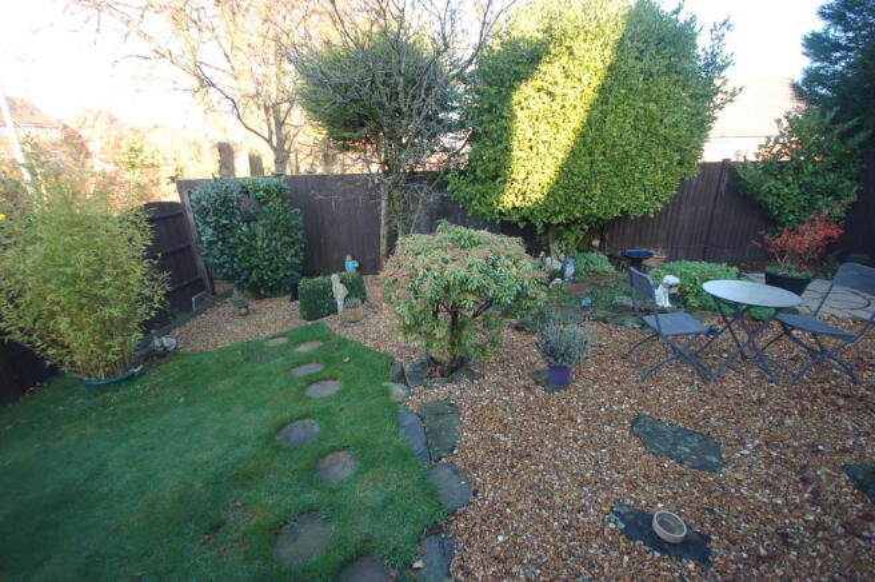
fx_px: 364
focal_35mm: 15
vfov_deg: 77.2
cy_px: 291
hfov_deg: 100.4
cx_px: 438
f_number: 4
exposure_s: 1/160
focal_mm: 10
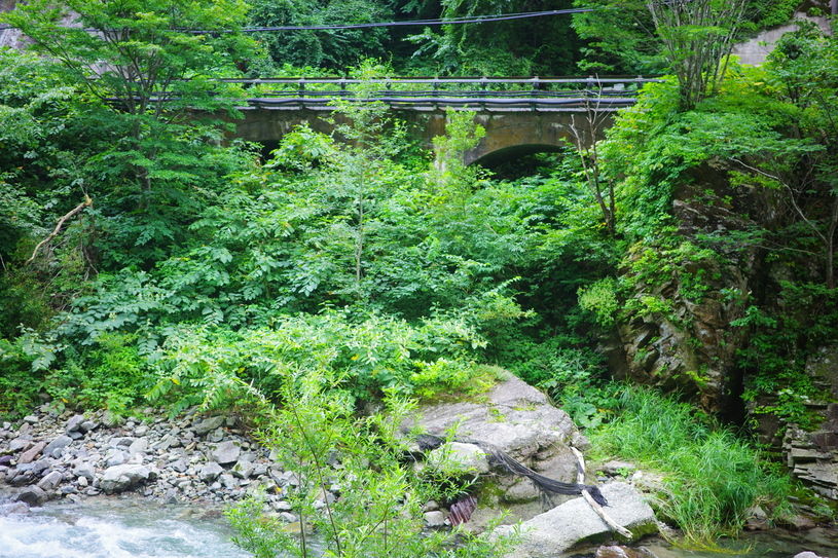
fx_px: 931
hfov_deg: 48.5
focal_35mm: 40
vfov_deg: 33.4
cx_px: 419
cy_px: 279
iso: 200
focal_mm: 26
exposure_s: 1/60
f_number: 2.8
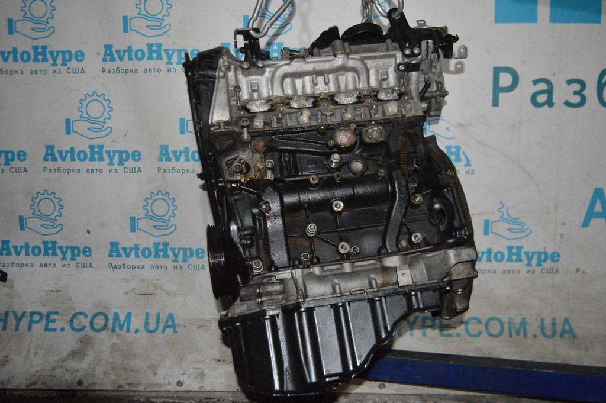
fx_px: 530
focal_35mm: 32
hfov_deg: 59.5
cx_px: 303
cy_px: 202
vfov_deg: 41.6
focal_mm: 21
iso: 3200
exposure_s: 1/60
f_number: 3.8
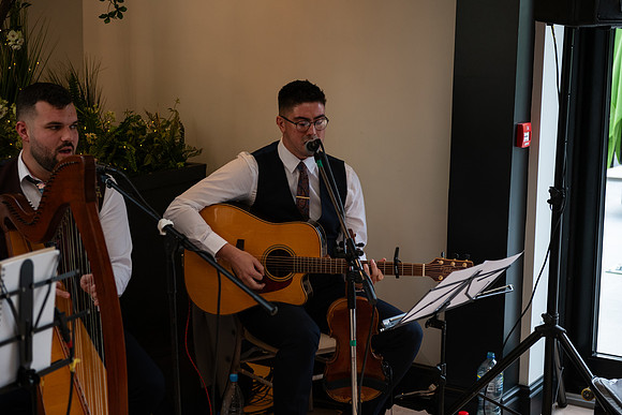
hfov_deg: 28.8
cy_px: 208
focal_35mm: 70
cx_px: 311
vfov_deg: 19.5
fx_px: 1210
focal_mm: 70
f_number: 3.5
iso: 640
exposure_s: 1/160
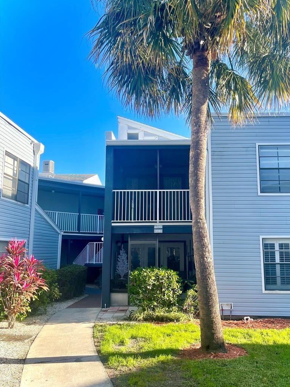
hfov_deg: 48.1
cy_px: 193
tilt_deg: +9.5
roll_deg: -0.8
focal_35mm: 29
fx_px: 324
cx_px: 167
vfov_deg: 61.6
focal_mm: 5.1
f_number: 1.6
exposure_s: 1/1067
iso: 32
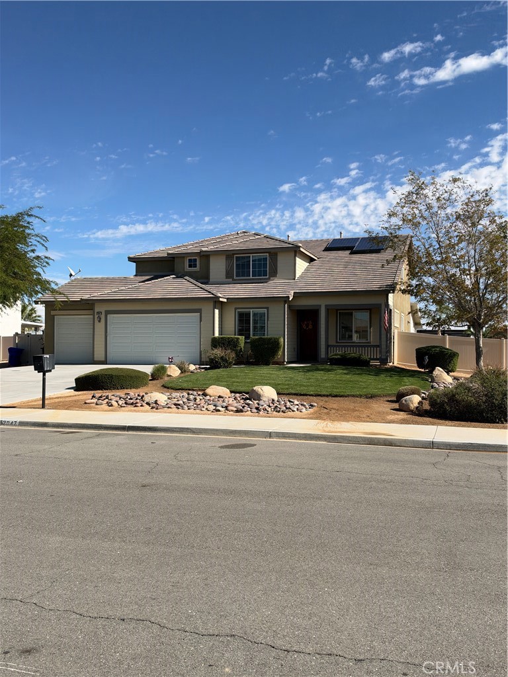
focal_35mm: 33
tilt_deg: +2.2
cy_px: 338
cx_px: 254
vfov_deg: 55.4
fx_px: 646
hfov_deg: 42.9
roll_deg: -0.5
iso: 80
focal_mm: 6.93
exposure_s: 1/6536
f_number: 1.8
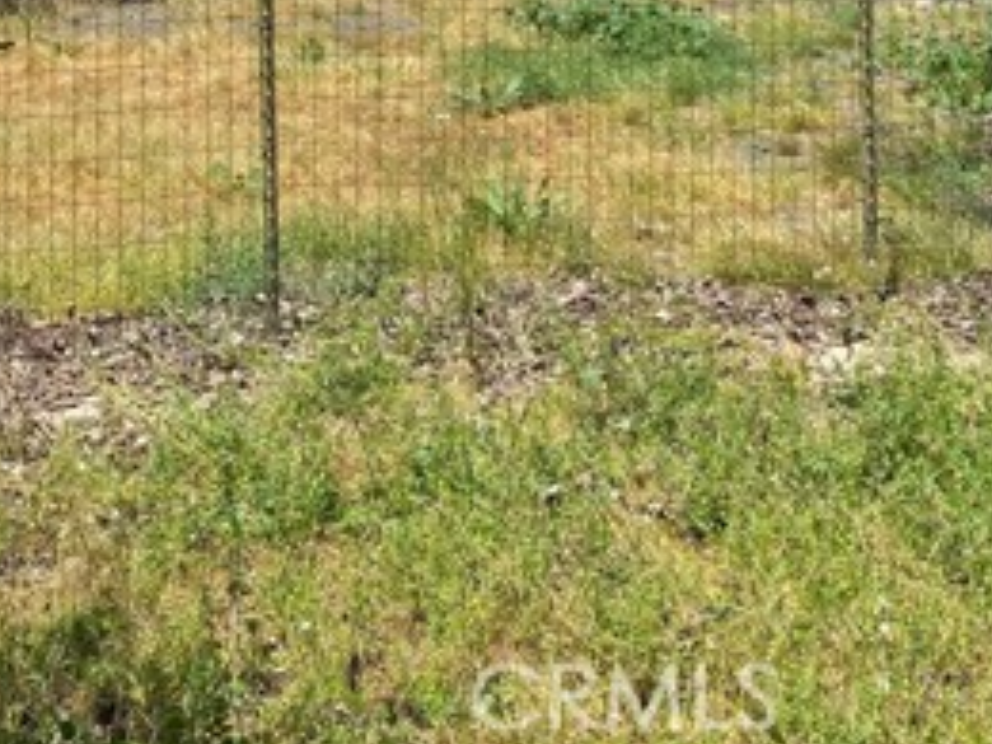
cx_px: 427
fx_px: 1834
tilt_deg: -1.9
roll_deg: -0.1
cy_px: -164
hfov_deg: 30.2
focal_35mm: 64
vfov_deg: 21.2
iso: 32
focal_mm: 4.25
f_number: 1.8
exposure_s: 1/2028
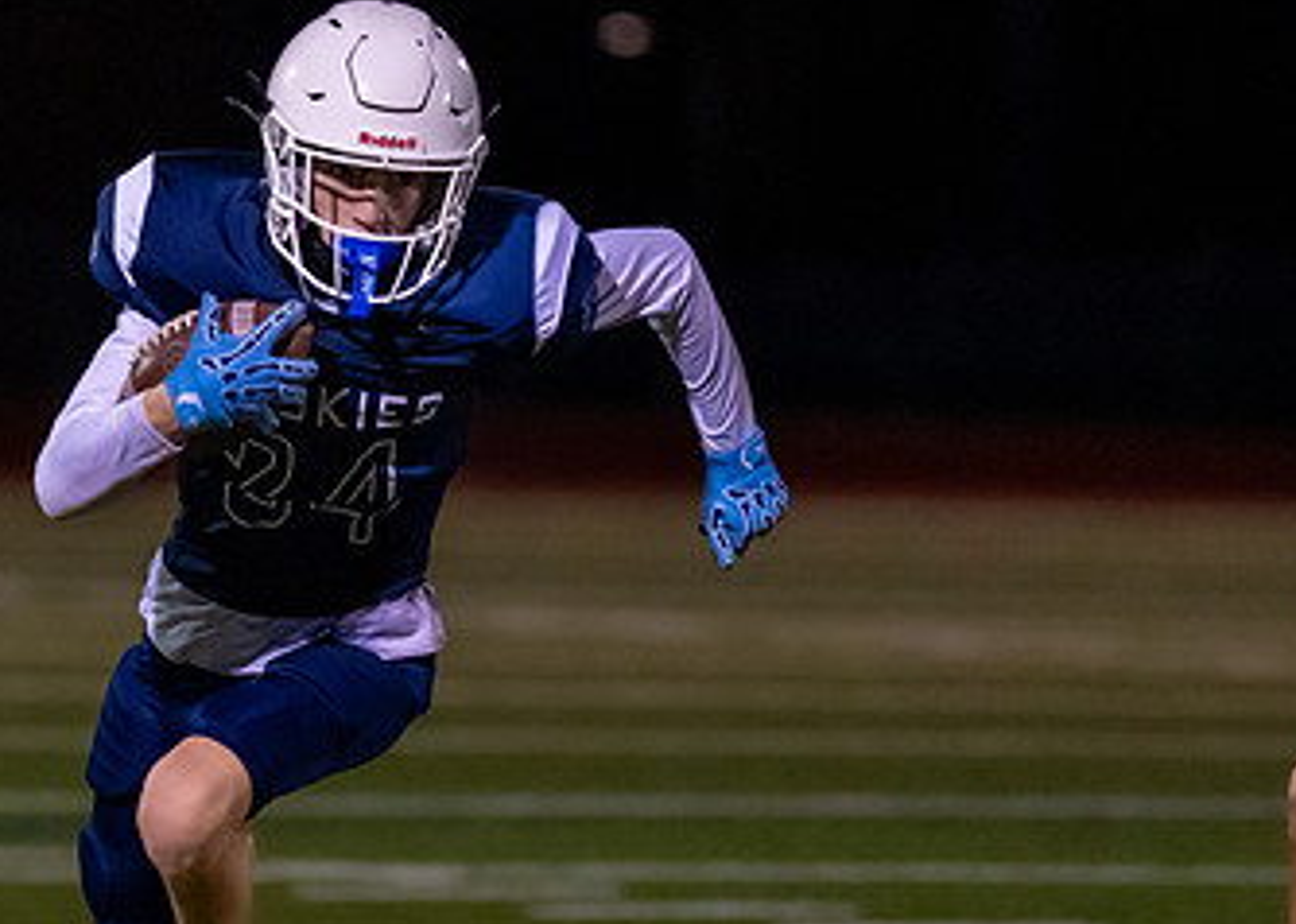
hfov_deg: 3.0
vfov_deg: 2.2
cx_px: 264
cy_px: 636
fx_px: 24494
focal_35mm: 666
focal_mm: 200
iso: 5000
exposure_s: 1/1250
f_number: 2.8
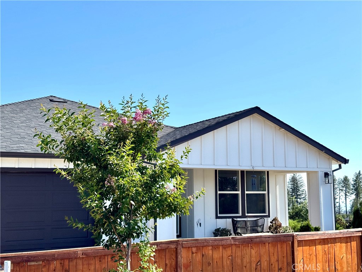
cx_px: 181
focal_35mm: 48
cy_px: 136
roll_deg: +1.5
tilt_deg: +6.5
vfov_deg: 30.3
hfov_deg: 39.7
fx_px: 502
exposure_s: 1/4608
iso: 64
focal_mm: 6.76
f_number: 1.78
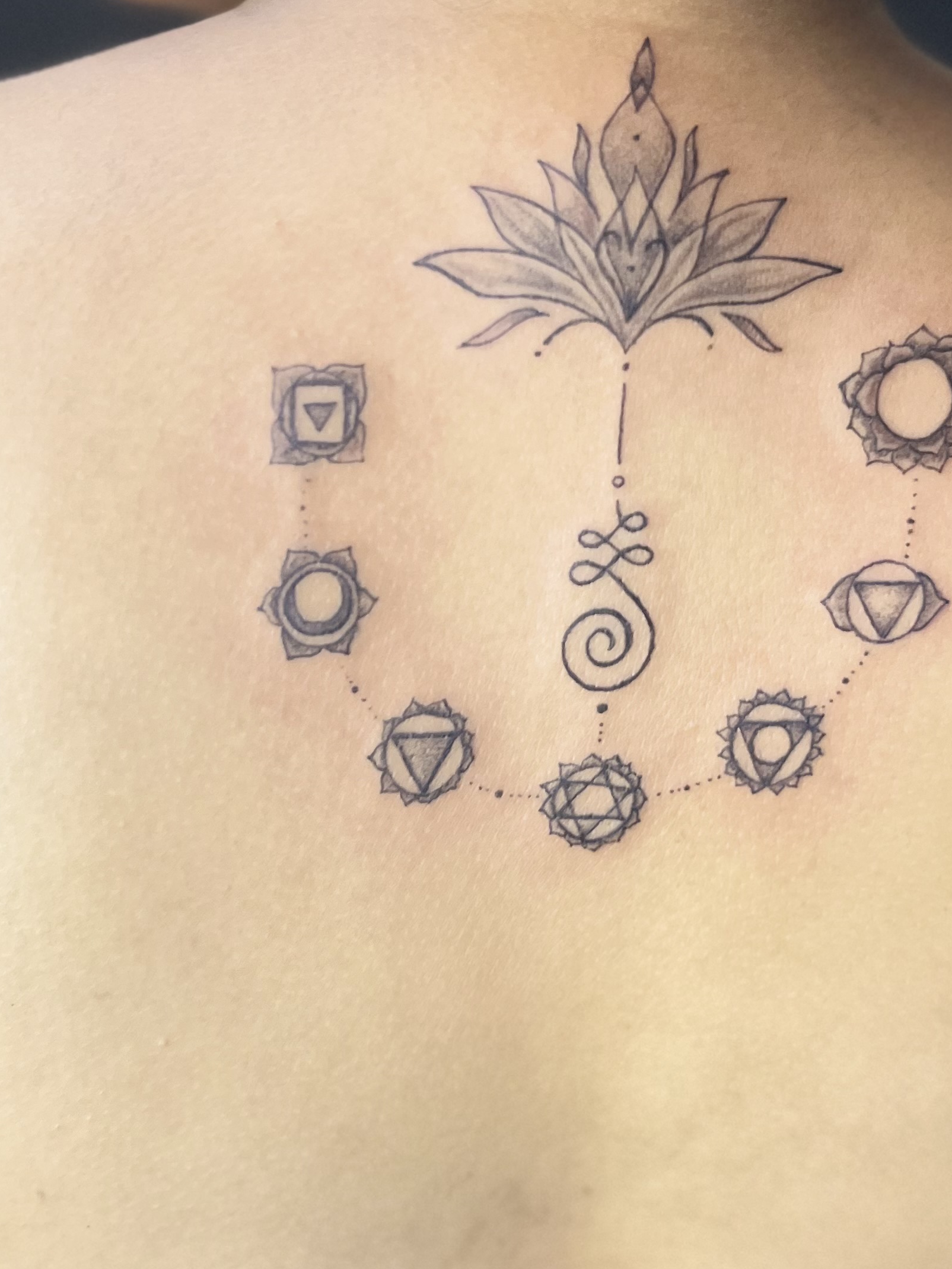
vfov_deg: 38.6
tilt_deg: -21.9
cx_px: 628
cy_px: 453
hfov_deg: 29.5
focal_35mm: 49
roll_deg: -1.5
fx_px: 1796
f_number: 1.6
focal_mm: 5.1
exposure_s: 1/50
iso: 500
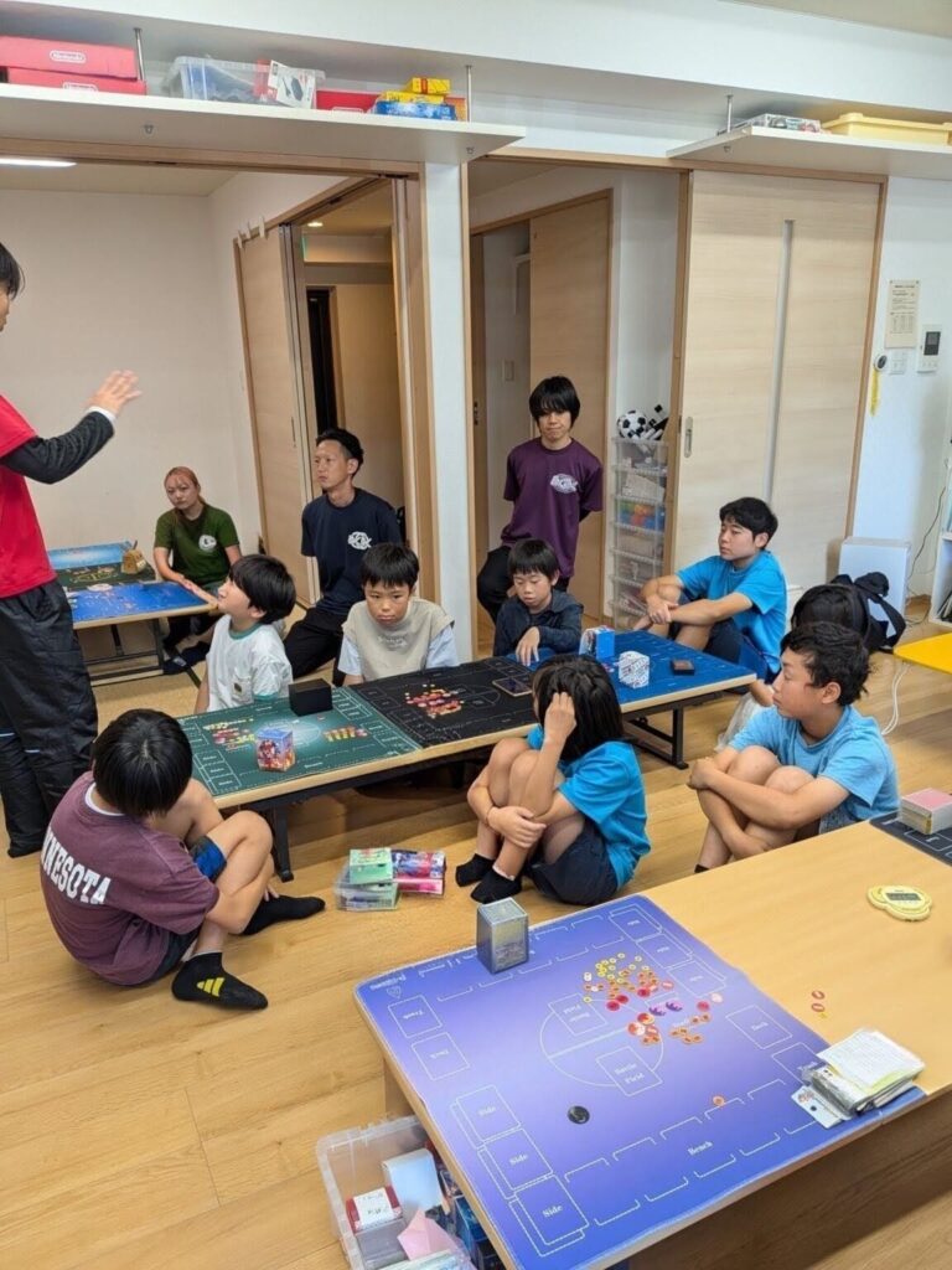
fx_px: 880
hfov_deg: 56.8
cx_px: 476
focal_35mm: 24
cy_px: 635
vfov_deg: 71.6
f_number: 1.7
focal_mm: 4.53
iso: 33
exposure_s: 1/40
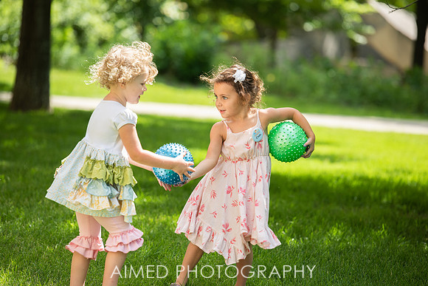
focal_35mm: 180
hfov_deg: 11.4
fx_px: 2140
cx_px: 214
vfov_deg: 7.6
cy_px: 143
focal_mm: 180
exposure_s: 1/640
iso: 200
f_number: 4
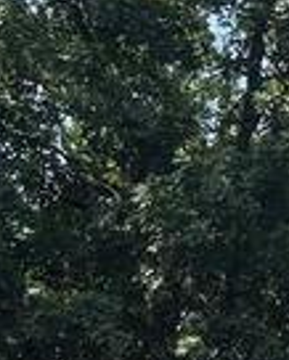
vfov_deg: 6.2
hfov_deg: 5.5
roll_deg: -0.3
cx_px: 777
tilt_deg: -4.5
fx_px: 2873
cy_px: 1321
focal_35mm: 269
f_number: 1.6
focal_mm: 5.96
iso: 50
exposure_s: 1/1667
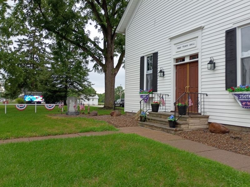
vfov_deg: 48.2
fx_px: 209
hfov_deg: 61.7
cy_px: 94
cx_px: 125
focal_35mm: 29
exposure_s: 1/132
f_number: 1.8
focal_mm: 4.27
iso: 100
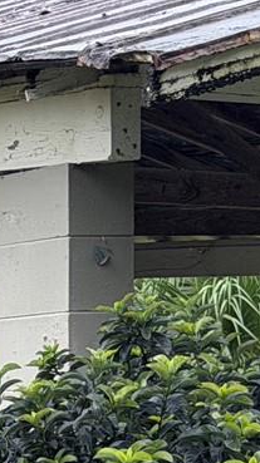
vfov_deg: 9.4
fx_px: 2788
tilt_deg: -2.8
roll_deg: +0.3
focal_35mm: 227
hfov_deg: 5.0
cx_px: -618
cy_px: 502
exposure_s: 1/754
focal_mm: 6.76
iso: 100
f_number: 1.78
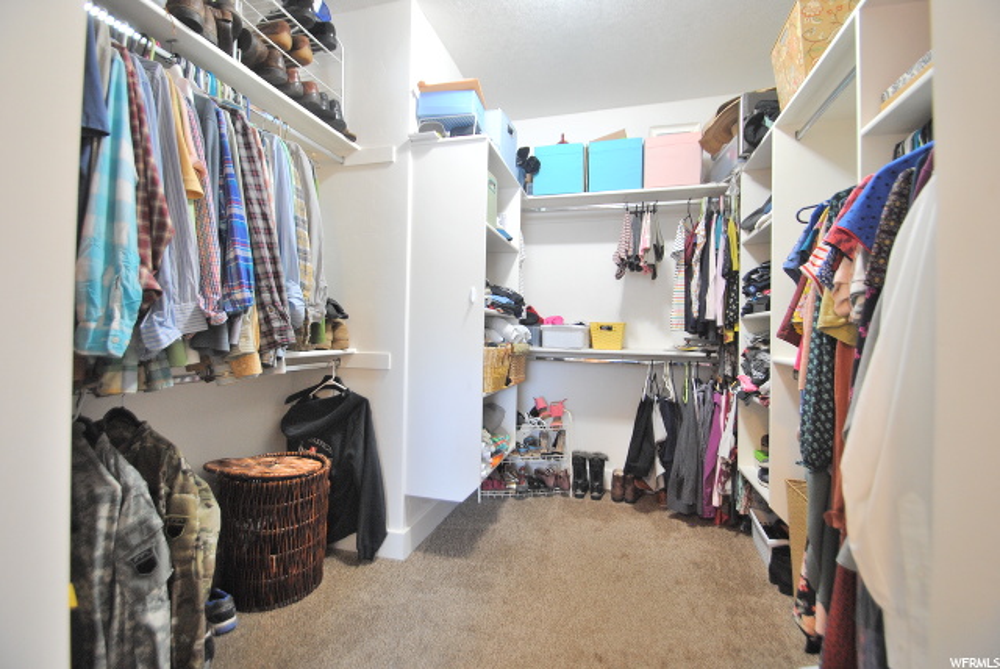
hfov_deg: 100.3
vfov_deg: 77.4
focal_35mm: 15
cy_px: 334
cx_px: 500
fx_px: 417
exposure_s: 1/10
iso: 400
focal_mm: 10
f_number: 3.5
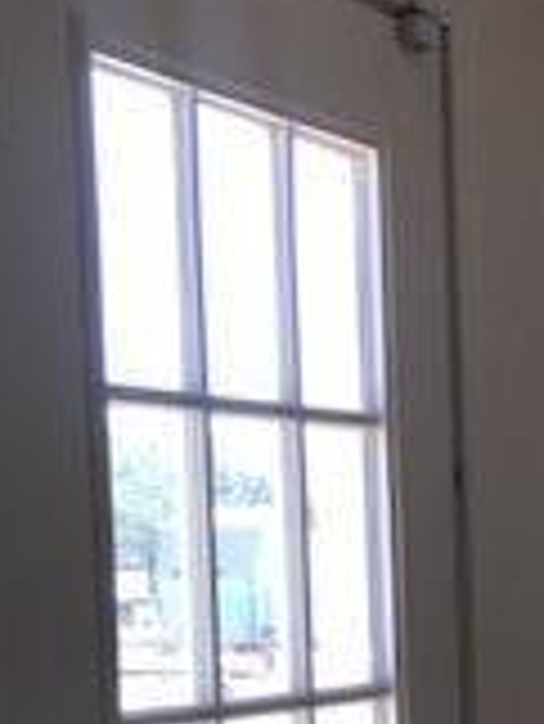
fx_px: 2323
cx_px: 989
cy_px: 832
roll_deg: +0.2
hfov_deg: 12.2
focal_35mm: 111
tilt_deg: -6.5
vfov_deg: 17.0
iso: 20
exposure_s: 1/202
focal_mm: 3.99
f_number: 1.8
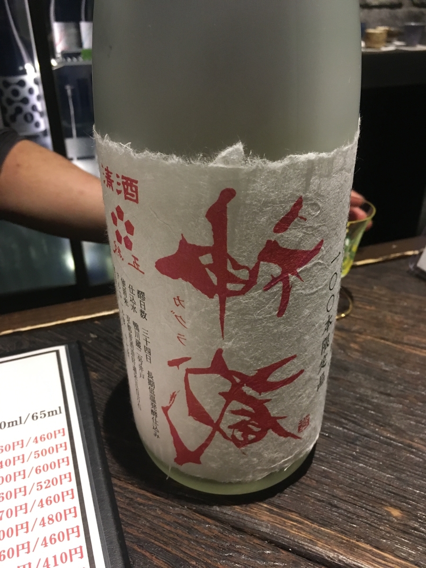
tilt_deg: -31.2
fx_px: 476
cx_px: 213
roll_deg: +0.8
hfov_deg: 48.2
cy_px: 284
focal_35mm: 29
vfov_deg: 61.7
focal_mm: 4.15
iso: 200
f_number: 2.2
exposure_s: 1/30
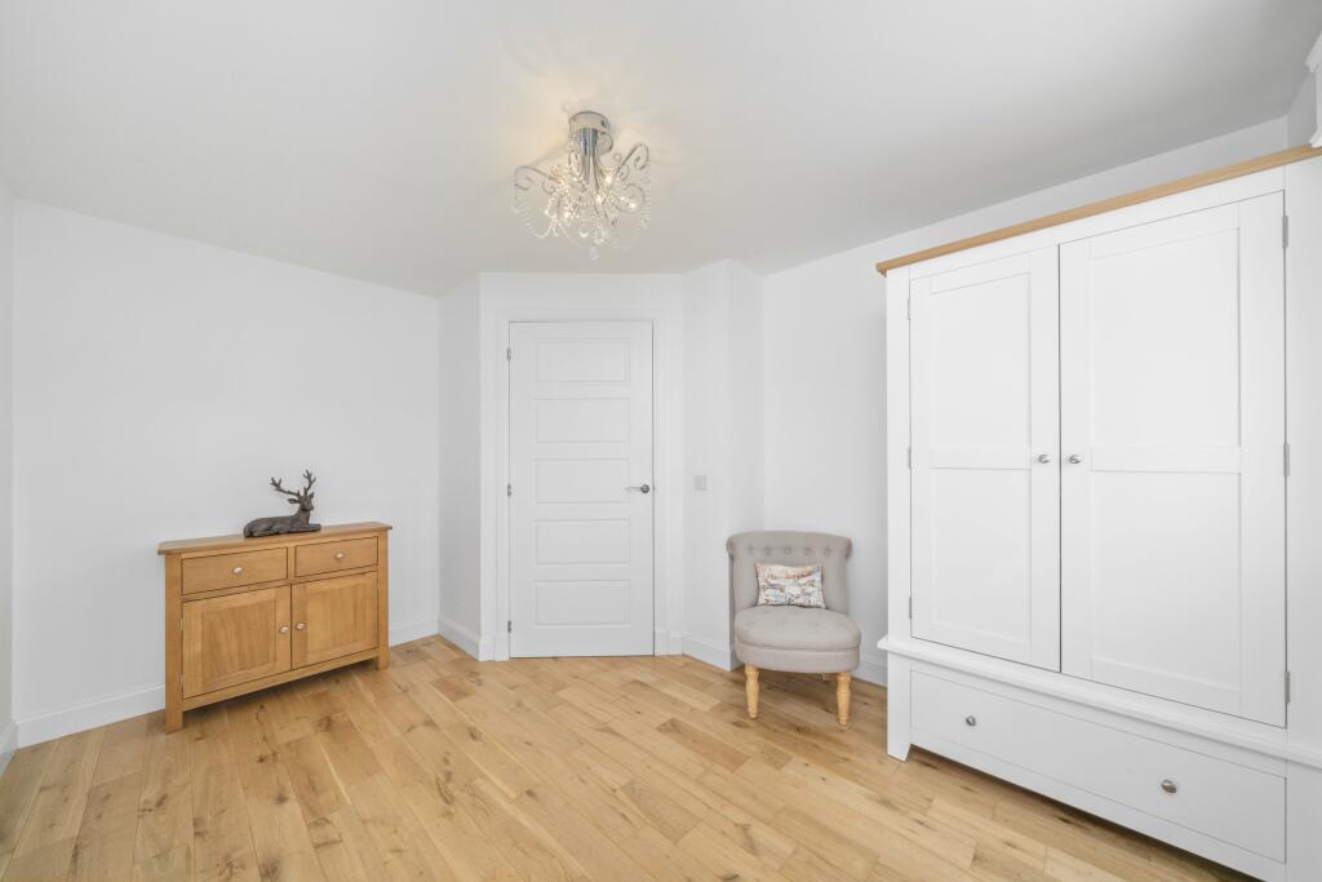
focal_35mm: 12
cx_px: 661
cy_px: 441
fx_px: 441
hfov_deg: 112.6
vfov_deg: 90.0
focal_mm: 12
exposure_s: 1/3
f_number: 16
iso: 800
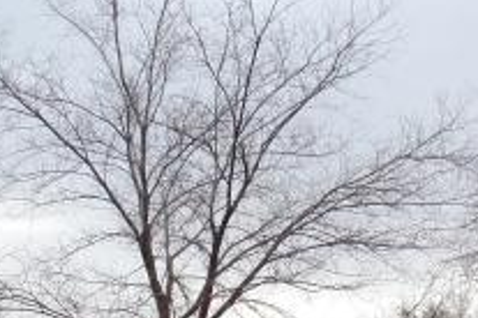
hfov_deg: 27.2
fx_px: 982
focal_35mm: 74
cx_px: 316
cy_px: 465
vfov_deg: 16.8
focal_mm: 4.1
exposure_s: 1/180
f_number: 3.5
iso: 80
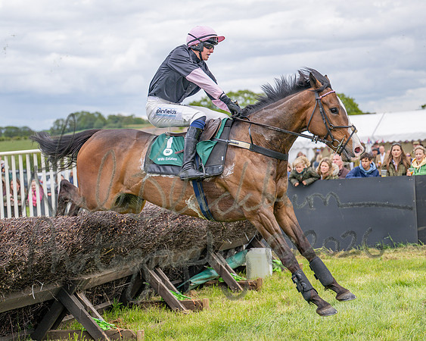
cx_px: 150
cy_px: 177
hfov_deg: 22.4
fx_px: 1072
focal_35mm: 85
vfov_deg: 18.0
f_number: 2.8
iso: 200
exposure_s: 1/1600
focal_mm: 70
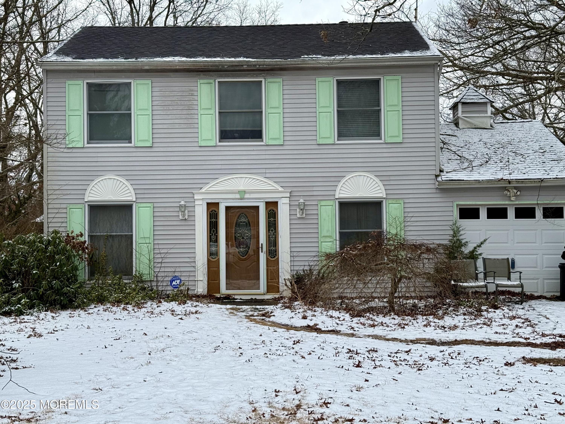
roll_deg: +0.9
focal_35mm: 48
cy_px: 212
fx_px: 783
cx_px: 282
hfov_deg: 39.7
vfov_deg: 30.3
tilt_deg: +3.4
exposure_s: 1/1883
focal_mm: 6.76
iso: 80
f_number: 1.78
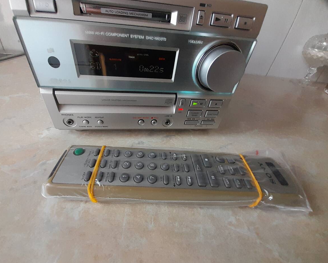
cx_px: 157
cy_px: 131
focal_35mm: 14
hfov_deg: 100.6
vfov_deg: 88.0
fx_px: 136
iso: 250
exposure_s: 1/50
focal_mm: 1.13
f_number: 2.2
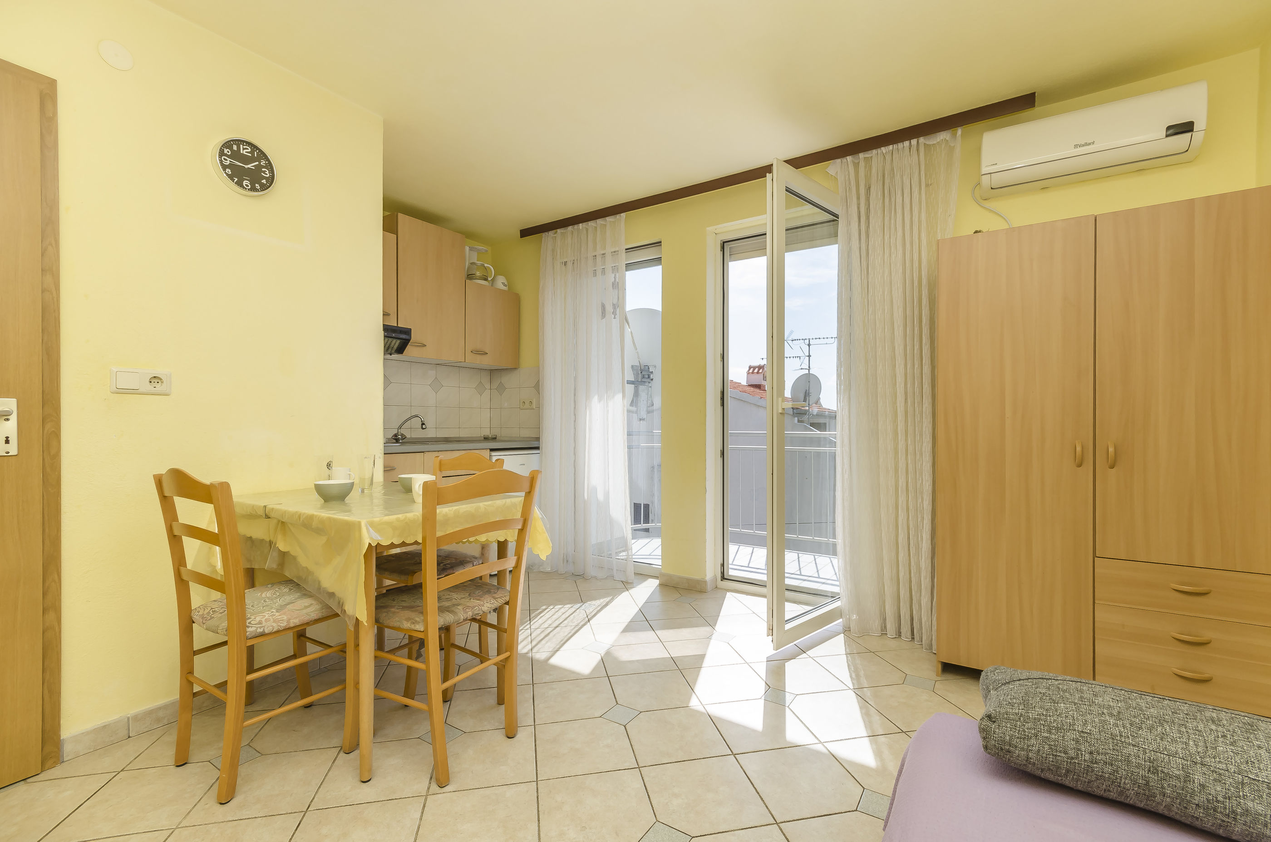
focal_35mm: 15
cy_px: 421
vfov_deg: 77.1
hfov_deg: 100.5
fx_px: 529
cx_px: 636
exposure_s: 1/200
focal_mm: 10
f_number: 10
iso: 200
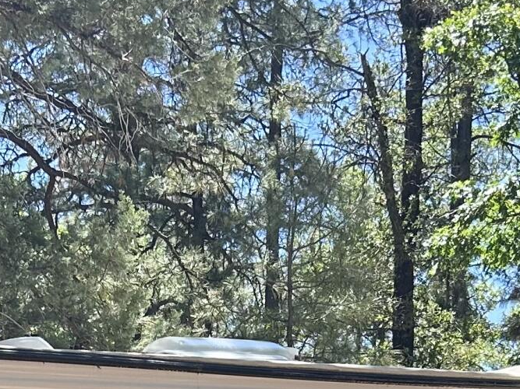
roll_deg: +2.3
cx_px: 190
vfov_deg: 11.7
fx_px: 1757
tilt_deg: -3.8
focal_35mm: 117
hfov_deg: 16.8
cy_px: 689
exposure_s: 1/840
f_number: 1.5
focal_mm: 5.7
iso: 50
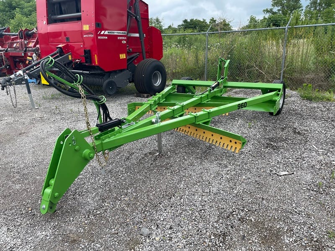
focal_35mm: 26
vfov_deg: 53.1
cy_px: 126
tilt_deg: -14.8
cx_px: 168
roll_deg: +1.9
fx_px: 252
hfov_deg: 67.3
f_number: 1.6
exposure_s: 1/895
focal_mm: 4.2
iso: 32
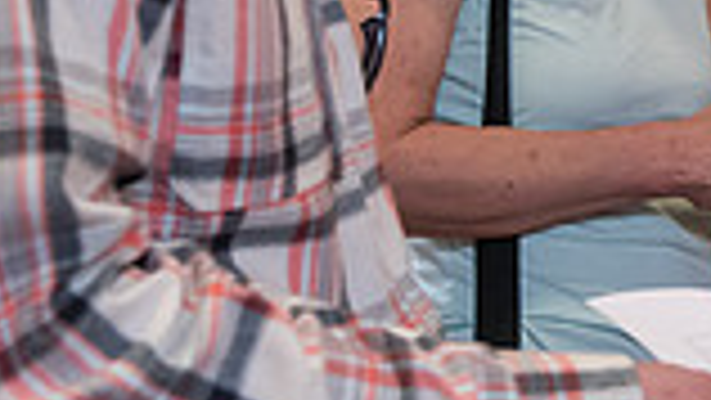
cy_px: -106
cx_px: 882
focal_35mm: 135
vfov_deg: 8.9
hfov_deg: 15.3
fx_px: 2546
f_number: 3.5
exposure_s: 1/200
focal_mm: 35
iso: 2000
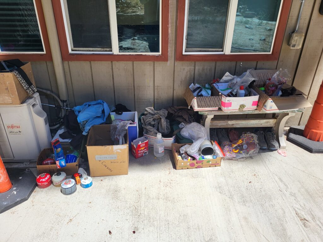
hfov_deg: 67.3
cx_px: 162
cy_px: 121
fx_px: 243
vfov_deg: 53.1
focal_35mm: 26
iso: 40
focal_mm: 5.4
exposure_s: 1/1756
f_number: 1.8
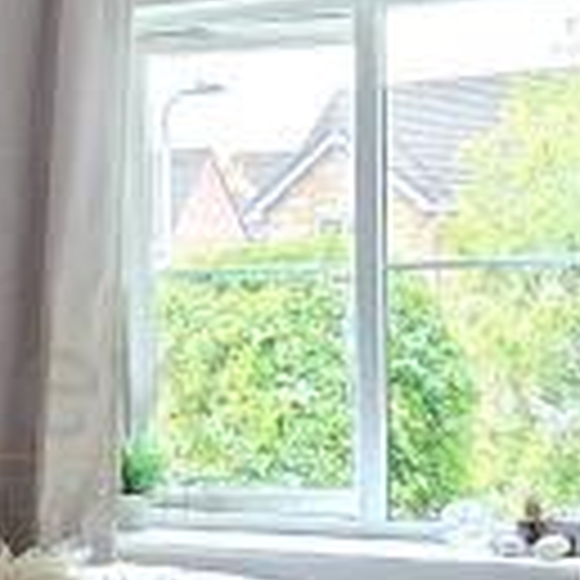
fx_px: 1725
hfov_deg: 17.0
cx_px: -333
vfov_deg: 19.0
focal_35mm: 91
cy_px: 414
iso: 100
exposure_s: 1/50
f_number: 2.2
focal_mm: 2.2
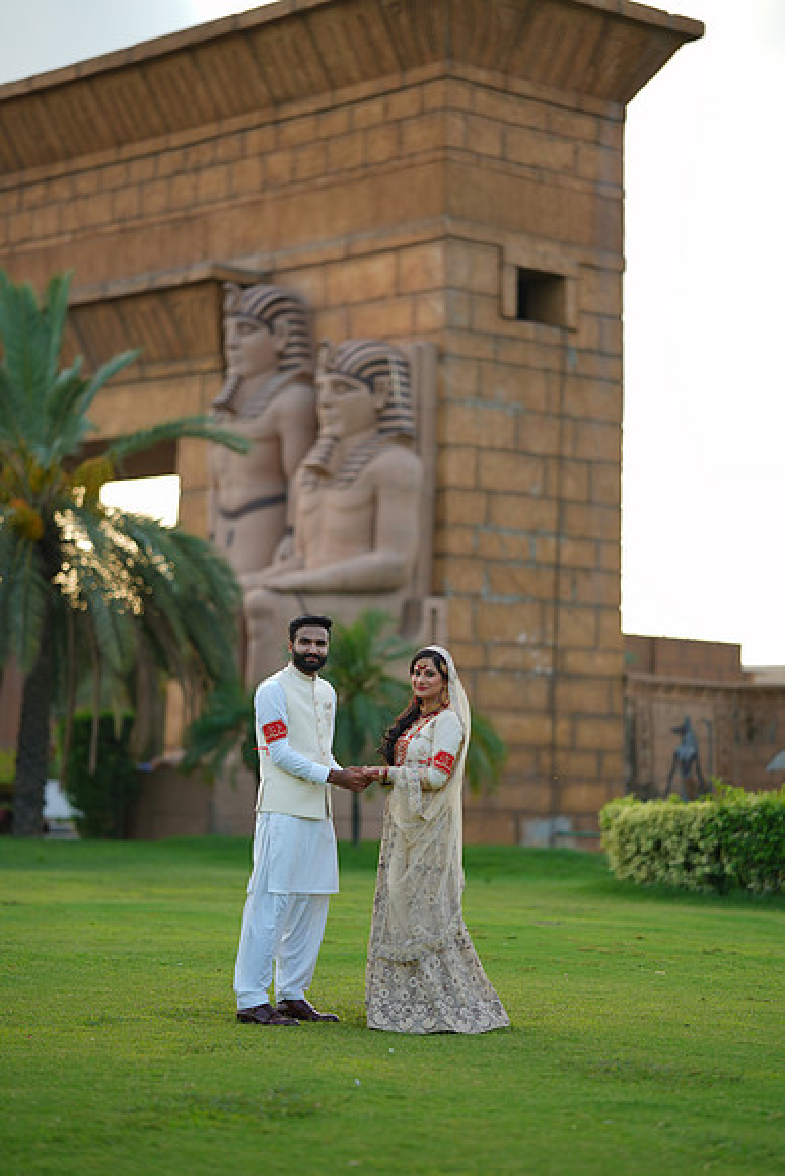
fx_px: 2778
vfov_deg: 23.9
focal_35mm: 85
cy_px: 588
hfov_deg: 16.1
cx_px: 392
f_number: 1.4
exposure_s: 1/500
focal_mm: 85
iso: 50
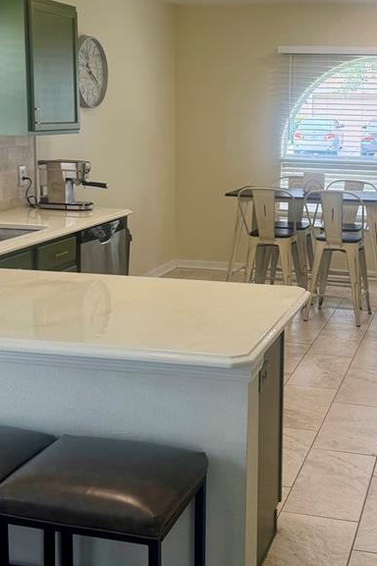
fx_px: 817
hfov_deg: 25.8
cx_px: 267
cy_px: 205
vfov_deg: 37.9
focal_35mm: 52
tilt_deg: -4.8
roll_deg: -2.4
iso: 125
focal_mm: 6.76
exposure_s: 1/188
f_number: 1.78
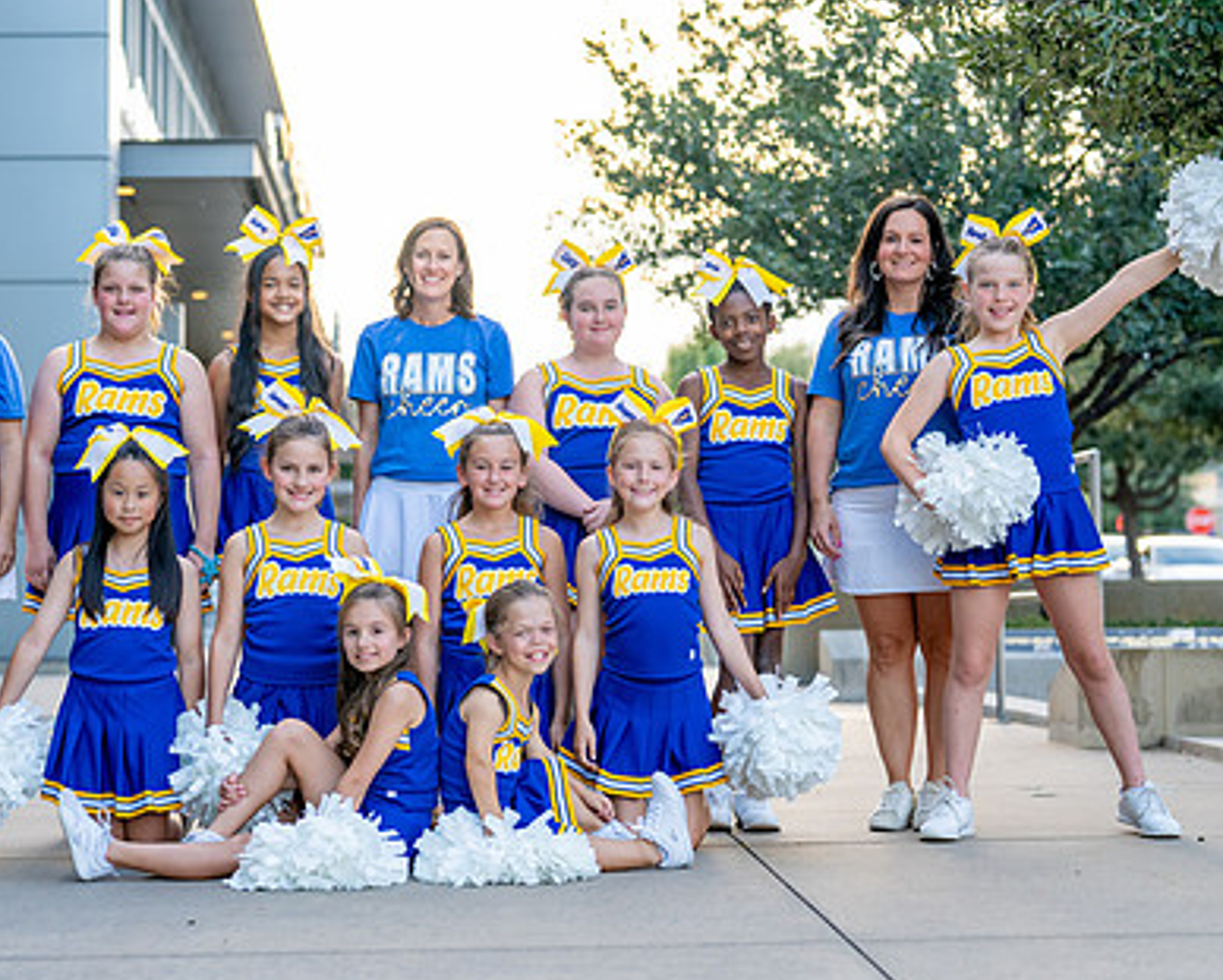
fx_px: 2789
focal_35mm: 77
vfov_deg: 19.9
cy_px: 437
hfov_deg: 24.7
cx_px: 445
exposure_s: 1/400
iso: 640
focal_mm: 50
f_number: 2
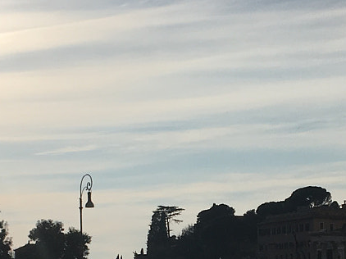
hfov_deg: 17.9
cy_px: 294
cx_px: 224
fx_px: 1099
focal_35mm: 110
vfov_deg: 13.2
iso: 25
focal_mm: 4.15
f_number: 2.2
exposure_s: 1/6410
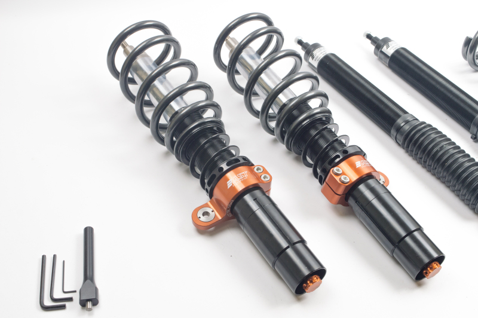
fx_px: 637
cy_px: 159
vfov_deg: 28.0
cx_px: 239
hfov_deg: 41.1
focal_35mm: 48
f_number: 9
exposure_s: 1/15
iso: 100
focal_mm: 32
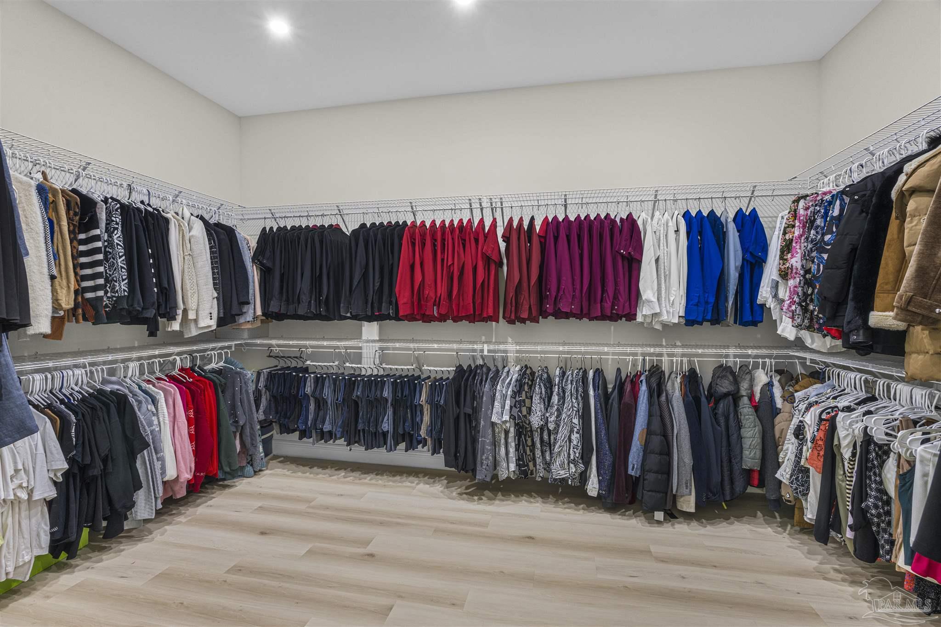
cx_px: 470
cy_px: 314
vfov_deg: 72.0
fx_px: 431
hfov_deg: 95.0
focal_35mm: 16
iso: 800
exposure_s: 1.6
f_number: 10
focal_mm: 16.5
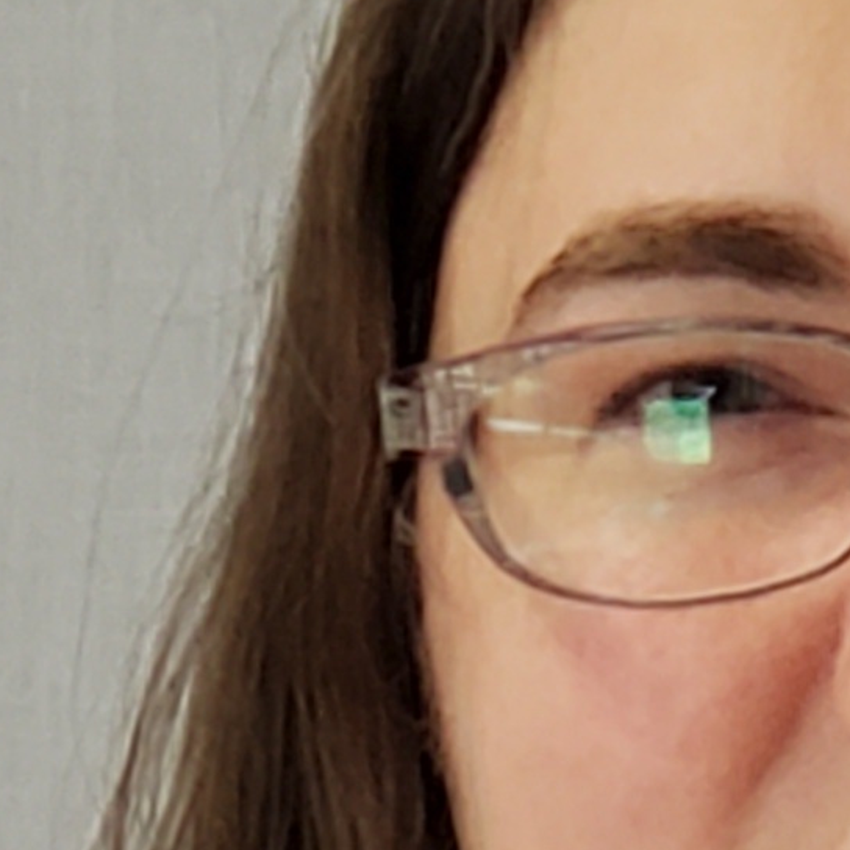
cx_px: 1031
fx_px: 7806
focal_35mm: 281
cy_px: 1861
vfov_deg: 6.0
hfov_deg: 6.2
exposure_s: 1/30
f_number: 2.4
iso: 125
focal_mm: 6
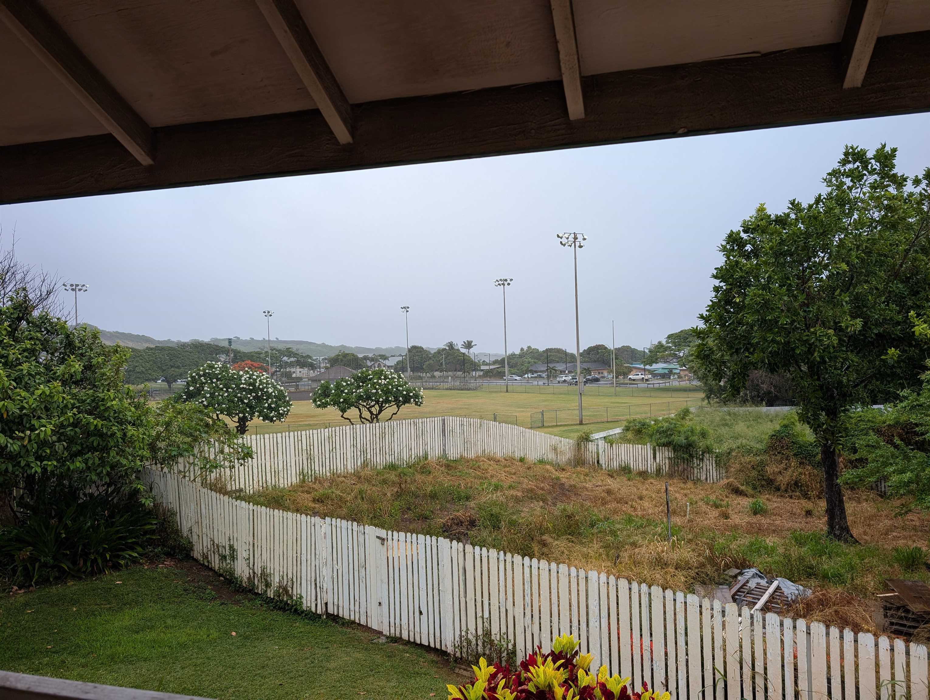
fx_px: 646
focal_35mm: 24
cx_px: 465
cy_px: 350
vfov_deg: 56.9
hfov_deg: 71.5
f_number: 1.68
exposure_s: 1/490
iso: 22
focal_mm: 6.9
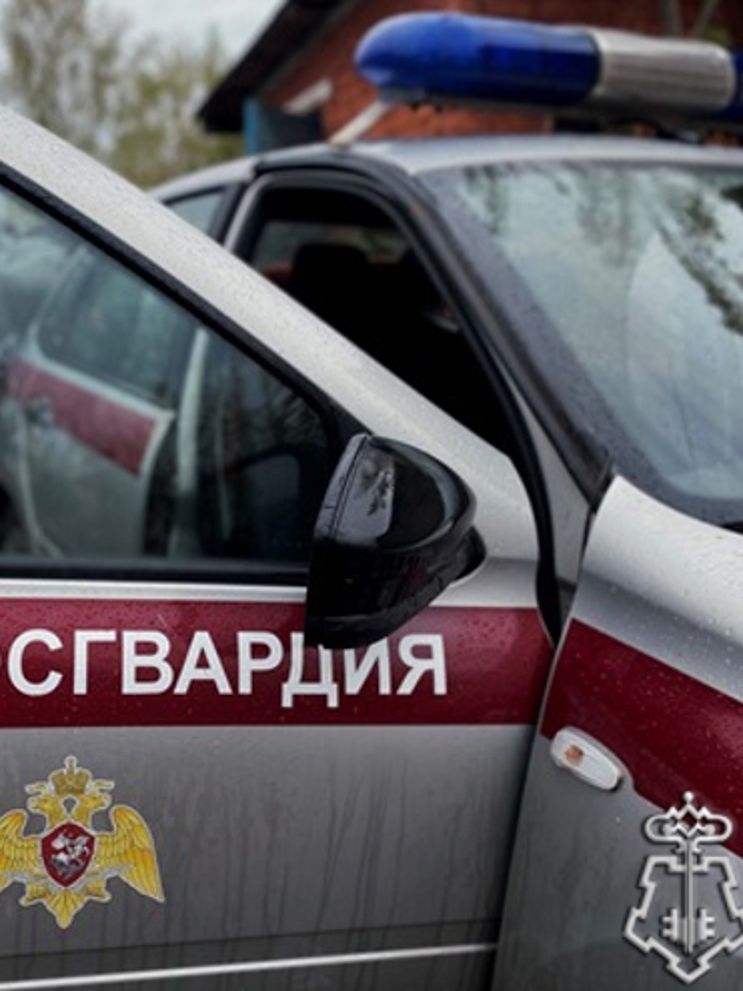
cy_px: 497
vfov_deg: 52.6
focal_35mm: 35
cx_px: 130
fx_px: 1002
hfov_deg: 38.8
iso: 32
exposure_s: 1/990
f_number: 1.8
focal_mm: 4.25
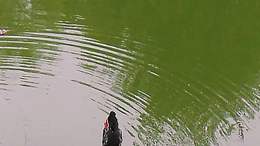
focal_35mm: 161
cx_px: 44
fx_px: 1110
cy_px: 269
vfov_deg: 7.3
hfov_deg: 13.3
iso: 200
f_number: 3.1
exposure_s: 1/80
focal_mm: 6.3
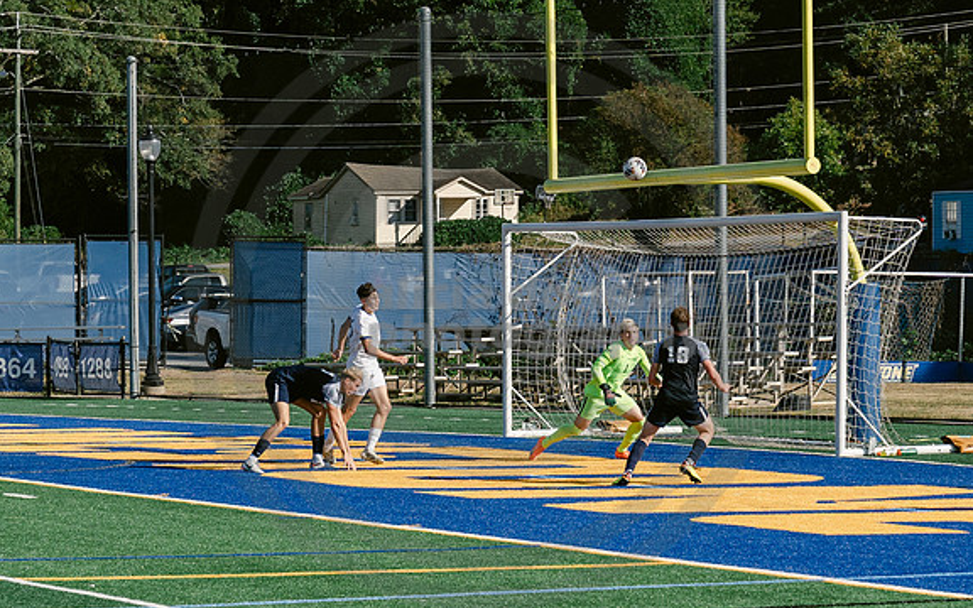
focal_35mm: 162
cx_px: 457
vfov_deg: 8.1
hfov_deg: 12.9
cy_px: 433
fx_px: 4296
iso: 640
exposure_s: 1/3200
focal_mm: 70
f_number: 5.6
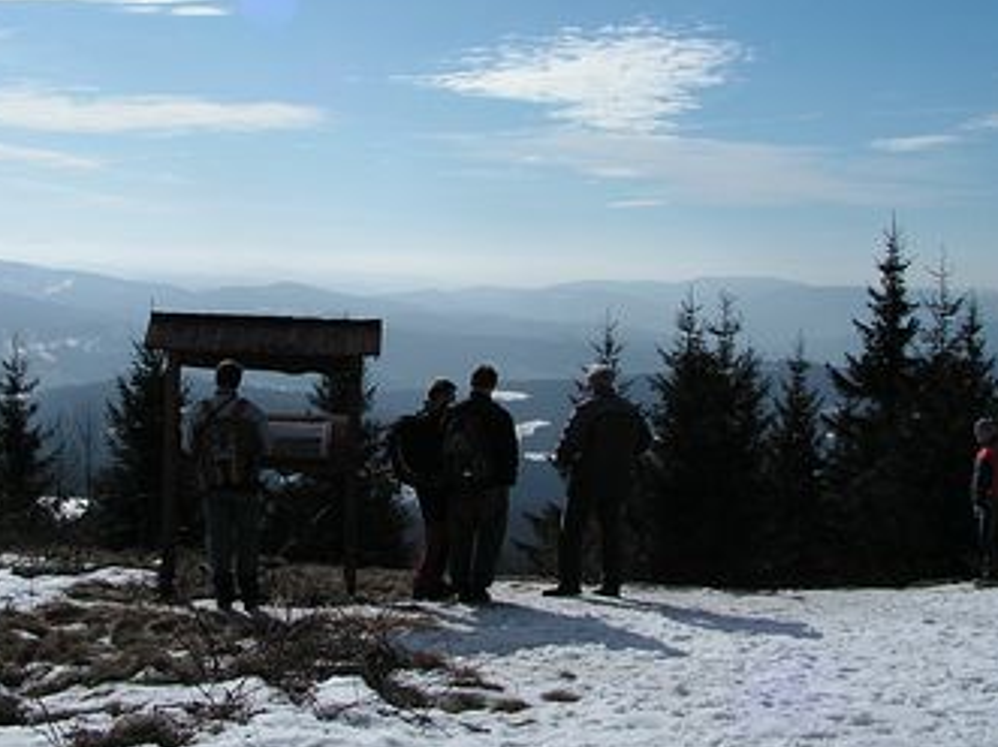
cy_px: 282
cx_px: 464
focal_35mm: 49
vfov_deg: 29.5
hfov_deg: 38.9
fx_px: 1412
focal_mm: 6
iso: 64
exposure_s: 1/2000
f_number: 4.8
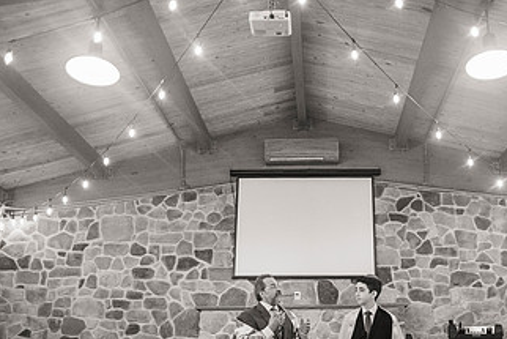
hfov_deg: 51.3
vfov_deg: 35.2
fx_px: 521
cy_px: 254
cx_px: 319
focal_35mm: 37
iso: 3200
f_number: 2.8
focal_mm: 20
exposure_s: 1/80
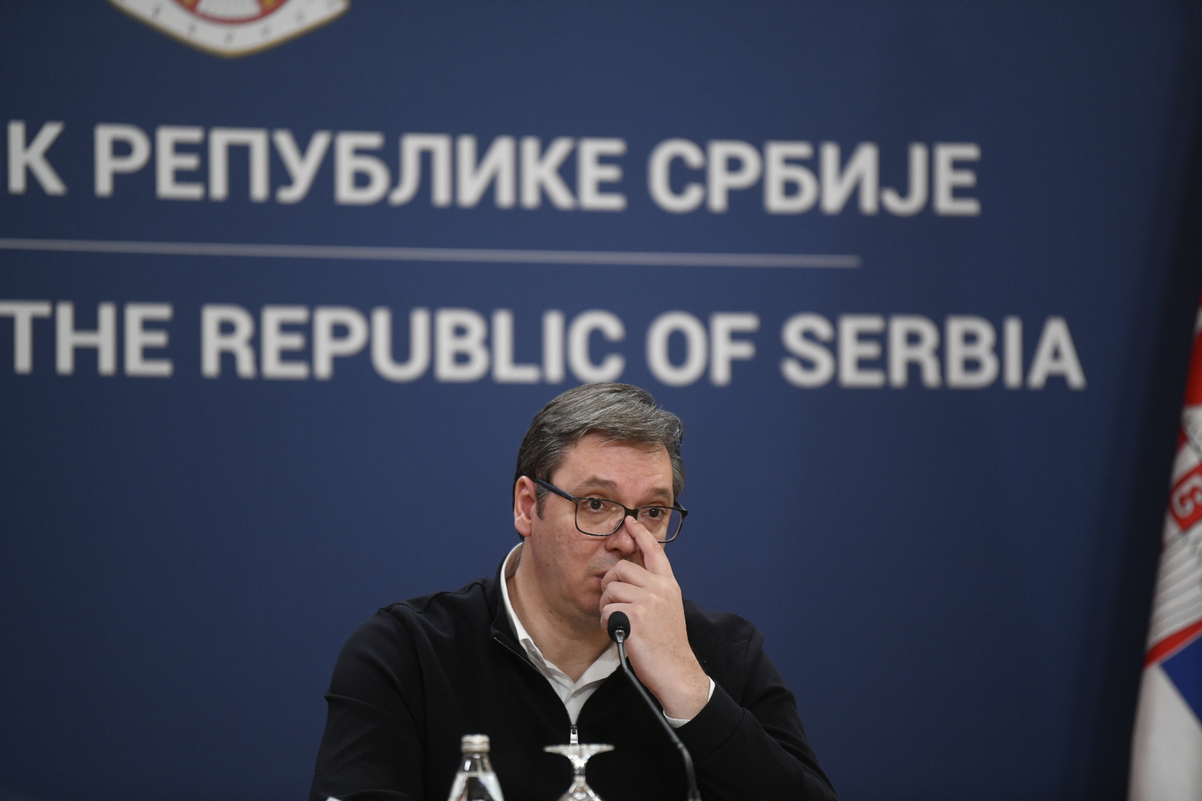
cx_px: 601
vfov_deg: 6.9
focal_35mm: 200
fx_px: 6677
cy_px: 400
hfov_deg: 10.3
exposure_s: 1/400
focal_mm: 200
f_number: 2.8
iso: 2000
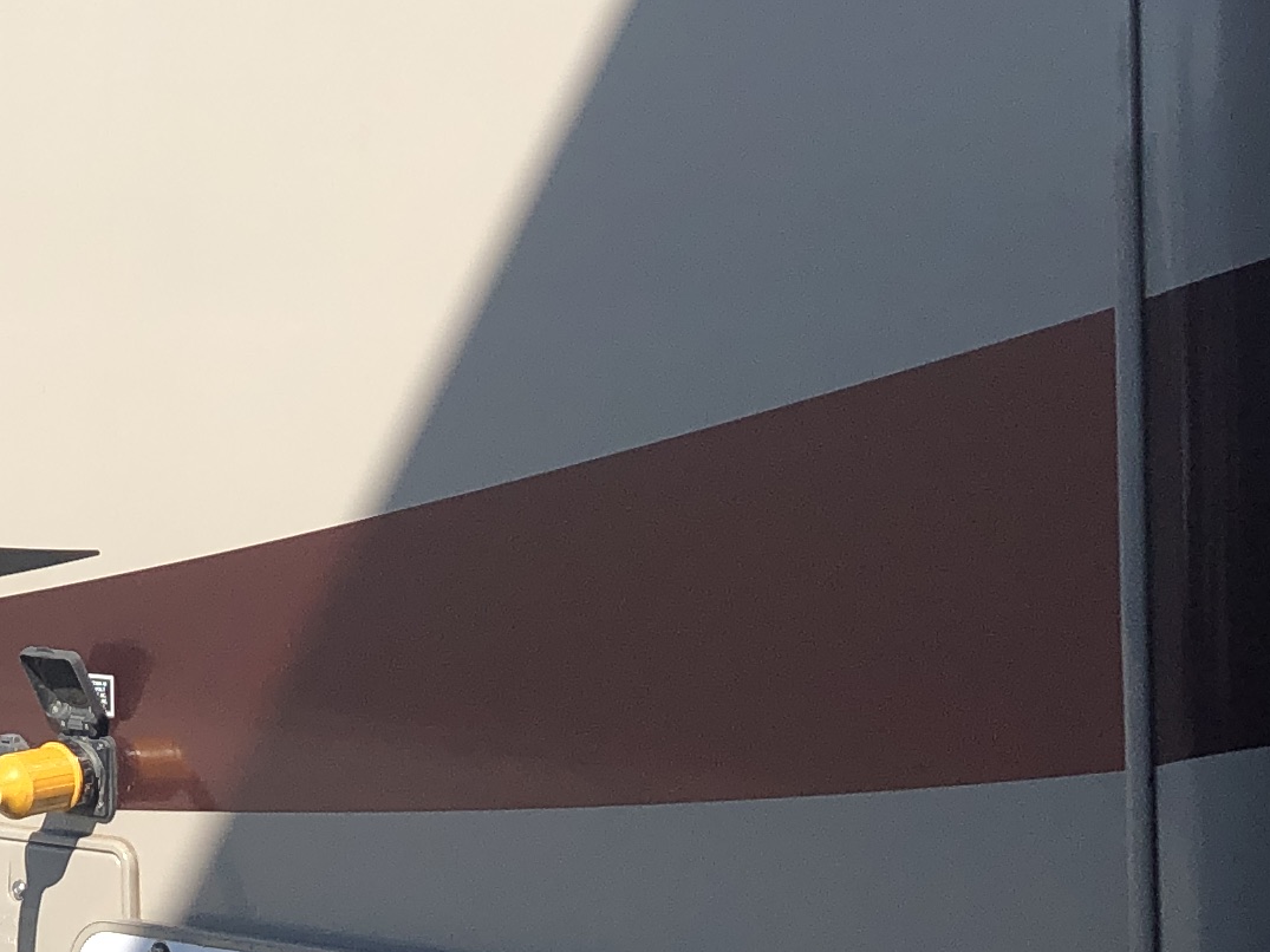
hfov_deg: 18.1
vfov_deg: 14.0
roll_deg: -1.1
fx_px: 3852
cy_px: 197
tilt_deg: +1.2
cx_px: -66
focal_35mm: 105
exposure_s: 1/1845
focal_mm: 3.99
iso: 20
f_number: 1.8
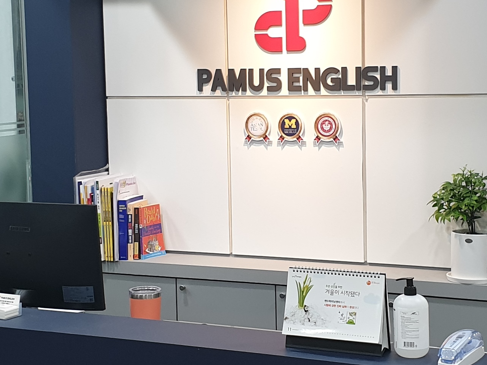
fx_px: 1154
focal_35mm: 82
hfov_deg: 23.8
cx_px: 255
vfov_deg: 18.0
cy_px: 163
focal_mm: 4.3
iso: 125
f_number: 2.4
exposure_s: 1/60
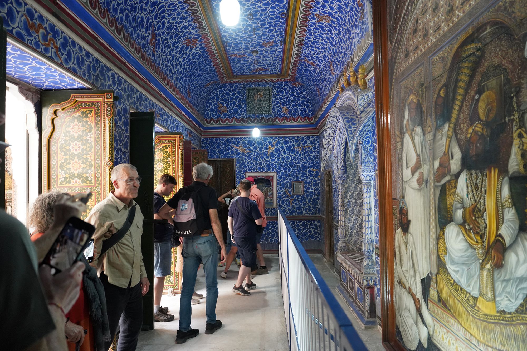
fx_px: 351
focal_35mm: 24
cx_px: 264
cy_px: 176
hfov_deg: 73.7
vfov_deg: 53.1
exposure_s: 1/80
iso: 3200
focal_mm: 24
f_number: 3.5
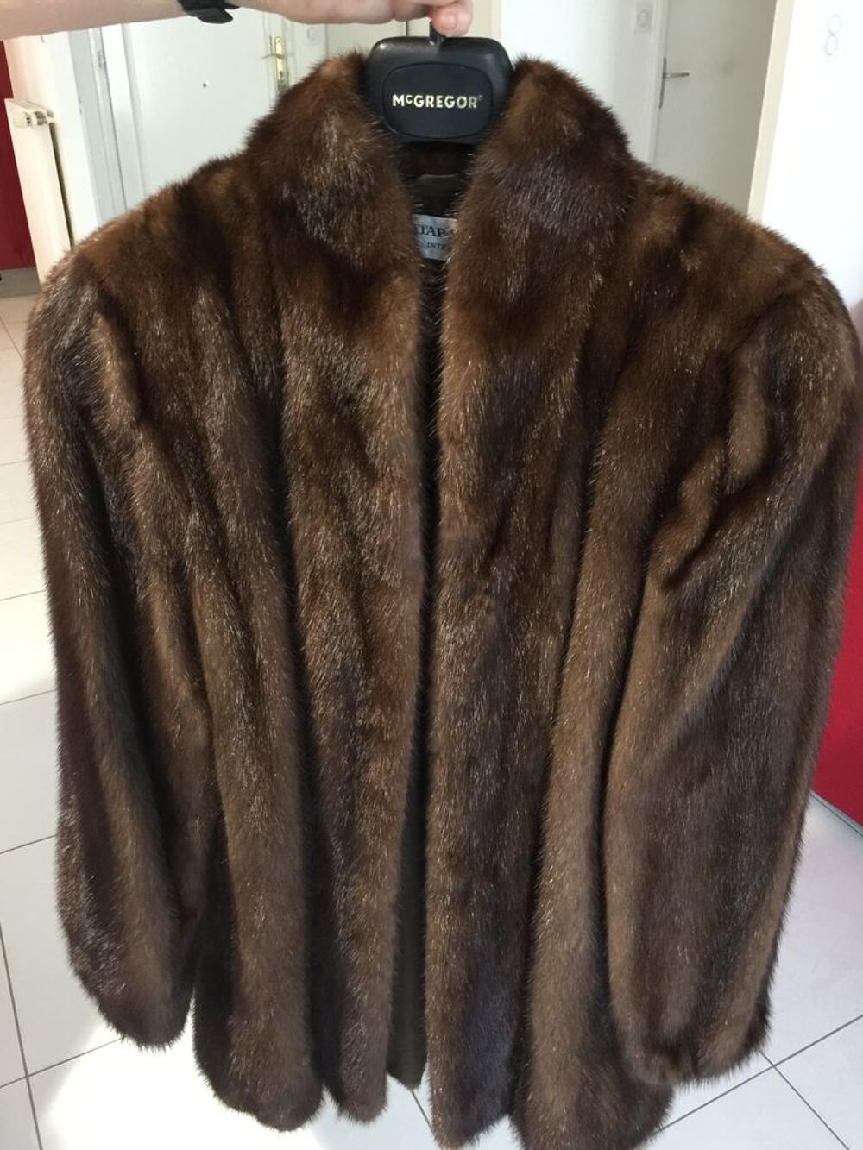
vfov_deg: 61.7
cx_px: 432
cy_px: 575
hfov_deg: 48.2
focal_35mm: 29
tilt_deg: -28.7
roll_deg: +1.4
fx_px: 964
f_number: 2.2
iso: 125
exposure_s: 1/8
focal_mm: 4.15
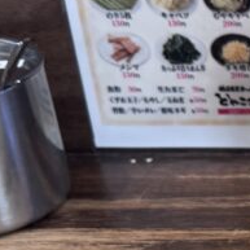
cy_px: 323
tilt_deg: -34.0
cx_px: 514
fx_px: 1152
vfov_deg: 12.0
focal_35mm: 141
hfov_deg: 11.1
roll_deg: +0.9
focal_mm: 6.76
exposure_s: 1/50
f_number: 1.78
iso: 125
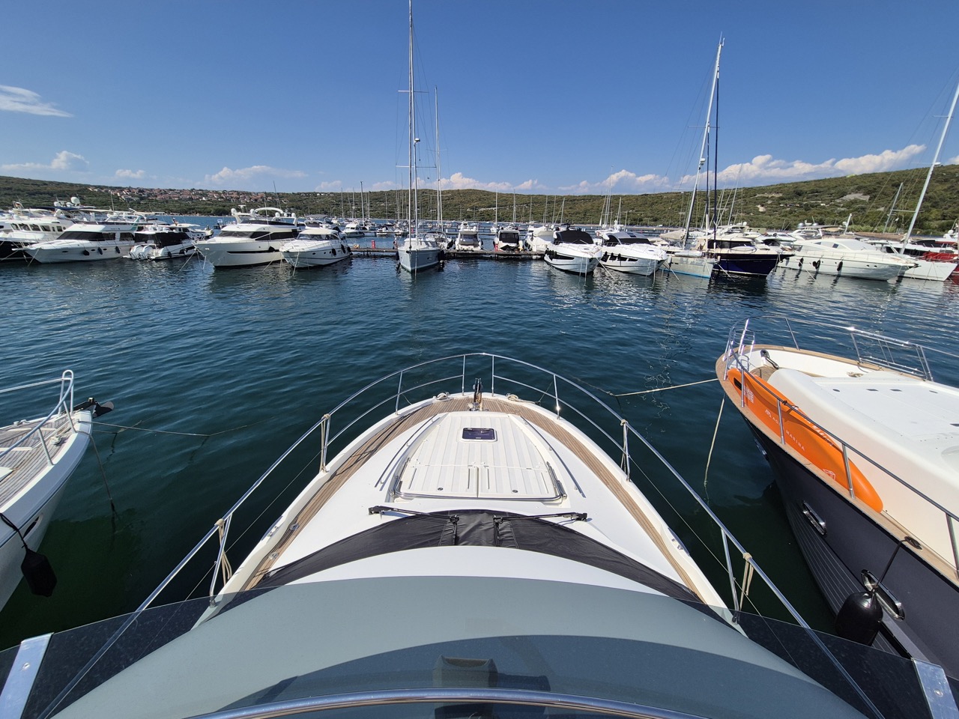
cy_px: 360
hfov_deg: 106.2
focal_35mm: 13
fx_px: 360
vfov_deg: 89.9
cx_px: 480
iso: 50
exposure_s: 1/3968
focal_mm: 2.2
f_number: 2.2
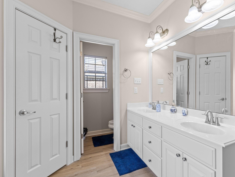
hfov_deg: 90.4
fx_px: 115
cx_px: 135
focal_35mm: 17
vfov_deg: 74.7
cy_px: 89
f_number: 9
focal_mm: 10
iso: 200
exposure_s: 1/5
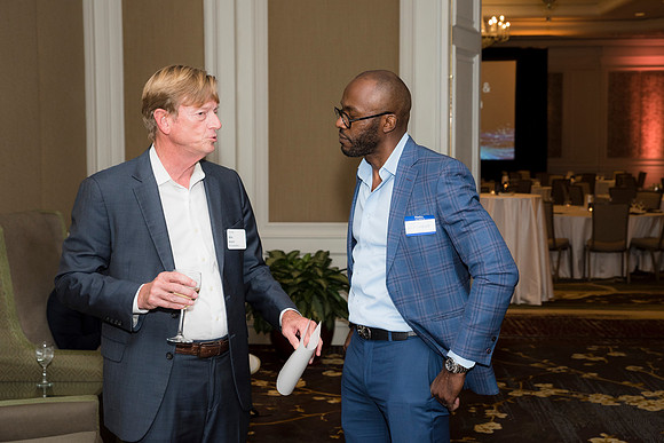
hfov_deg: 34.5
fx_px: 1070
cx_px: 332
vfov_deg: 23.4
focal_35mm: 58
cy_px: 222
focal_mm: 58
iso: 800
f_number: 5.6
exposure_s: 1/125
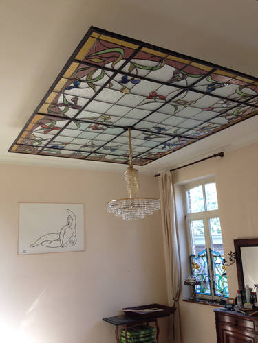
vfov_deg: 52.6
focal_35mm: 35
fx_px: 348
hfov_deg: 40.7
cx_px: 129
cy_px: 172
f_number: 2.4
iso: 50
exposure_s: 1/60
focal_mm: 4.28
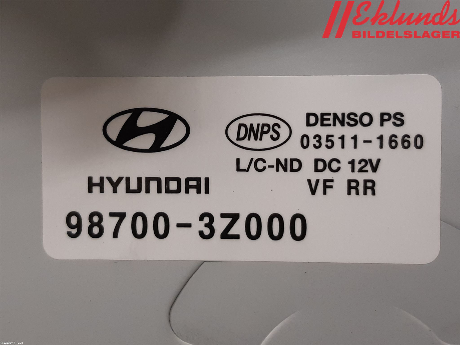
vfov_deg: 53.1
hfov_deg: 67.3
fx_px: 346
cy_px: 172
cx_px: 230
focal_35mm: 26
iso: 100
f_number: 1.7
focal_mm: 3.93
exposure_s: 1/50
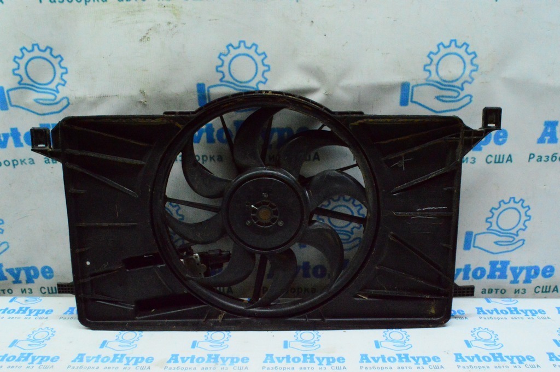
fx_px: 466
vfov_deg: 43.5
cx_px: 280
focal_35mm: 30
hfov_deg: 62.0
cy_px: 186
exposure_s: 1/60
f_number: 25
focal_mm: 20
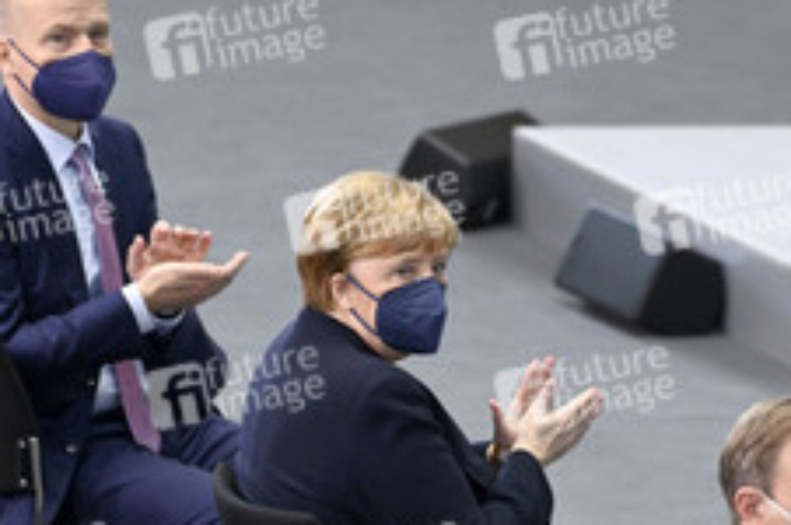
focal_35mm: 659
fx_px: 14459
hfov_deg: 3.1
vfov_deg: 2.1
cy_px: 476
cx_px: 632
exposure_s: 1/400
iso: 8000
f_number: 5.6
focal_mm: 330
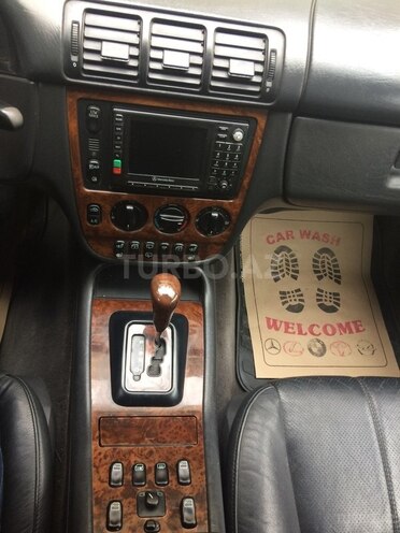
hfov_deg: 48.2
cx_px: 200
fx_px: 447
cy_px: 266
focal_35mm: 29
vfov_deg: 61.7
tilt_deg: -58.7
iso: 100
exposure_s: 1/33
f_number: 2.2
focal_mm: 4.15
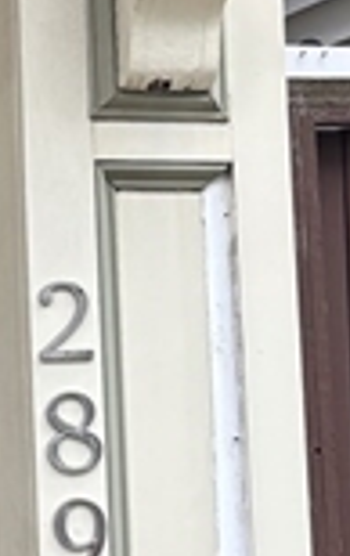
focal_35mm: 137
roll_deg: +0.4
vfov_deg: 15.2
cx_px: -545
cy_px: 260
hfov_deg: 8.6
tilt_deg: +7.0
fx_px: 2079
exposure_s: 1/662
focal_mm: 5.96
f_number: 1.6
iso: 50
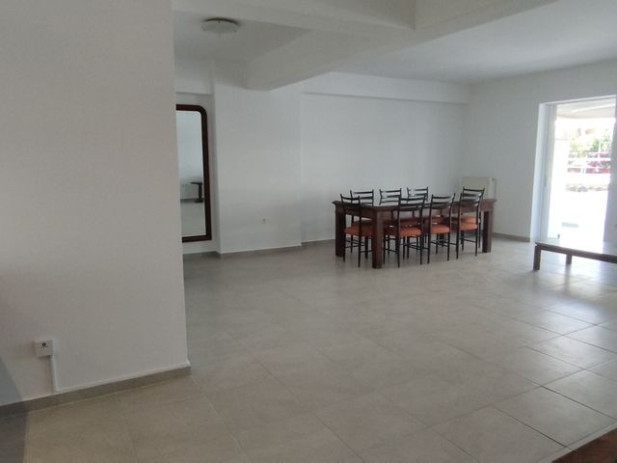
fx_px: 285
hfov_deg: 94.5
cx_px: 308
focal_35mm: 16
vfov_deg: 78.1
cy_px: 232
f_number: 2.2
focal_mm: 1.65
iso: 90
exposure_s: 1/100
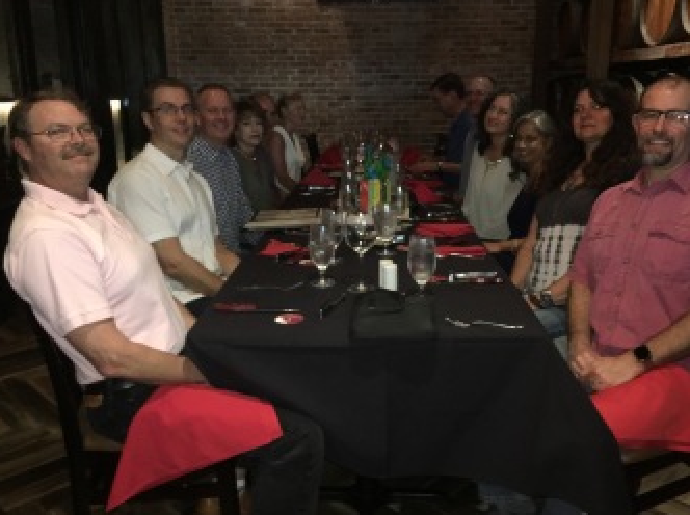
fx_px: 637
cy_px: 245
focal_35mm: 32
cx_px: 374
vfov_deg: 44.0
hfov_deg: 56.8
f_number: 2.2
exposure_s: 1/16
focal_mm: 4.15
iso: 250
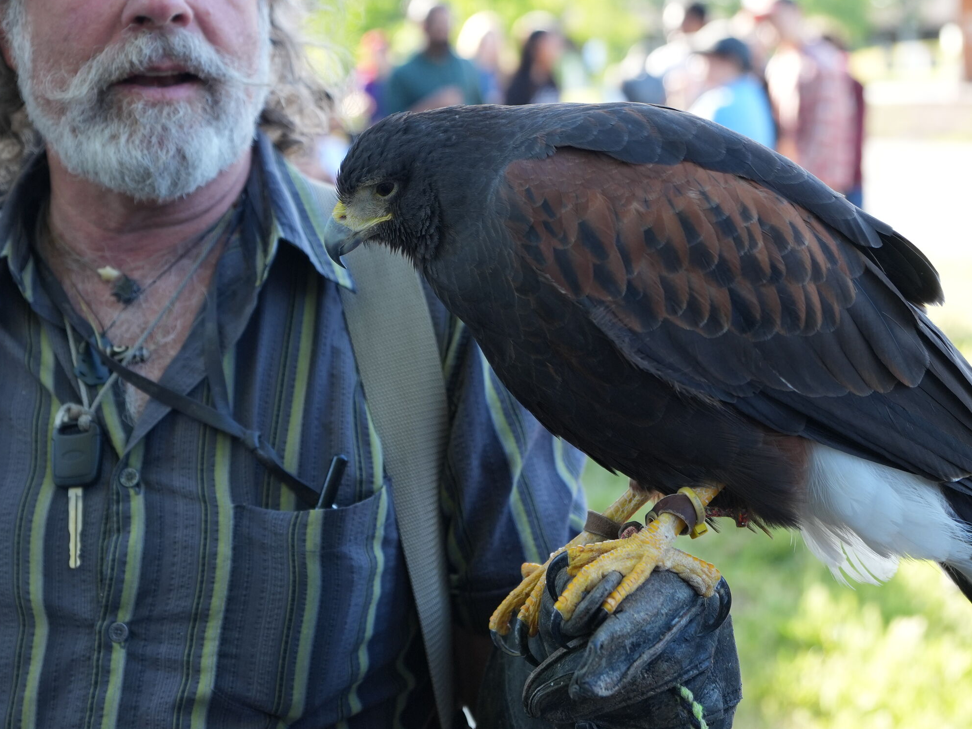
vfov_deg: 19.9
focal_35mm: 73
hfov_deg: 26.4
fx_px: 2050
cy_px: 122
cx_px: 274
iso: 400
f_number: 2.8
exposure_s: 1/400
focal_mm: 35
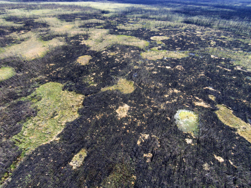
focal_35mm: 30
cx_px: 126
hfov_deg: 60.0
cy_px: 94
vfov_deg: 46.8
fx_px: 218
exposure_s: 1/470
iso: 100
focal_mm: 5
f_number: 2.8
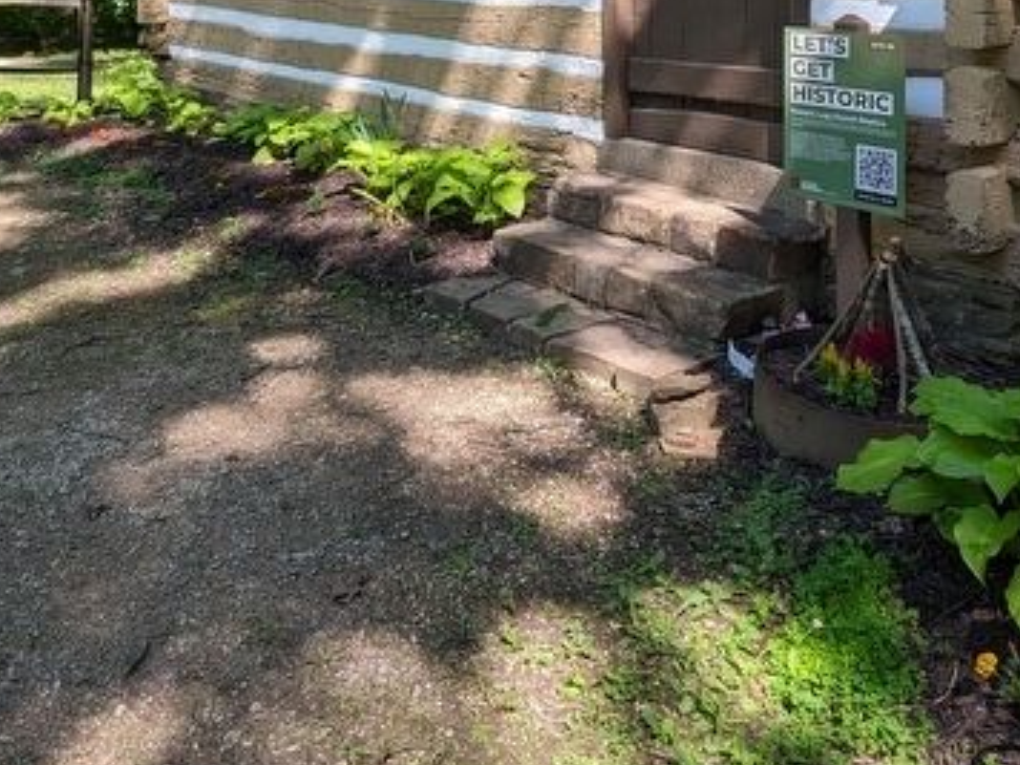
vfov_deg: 35.1
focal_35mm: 36
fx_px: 1061
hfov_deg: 51.4
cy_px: -34
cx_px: 504
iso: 33
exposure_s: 1/324
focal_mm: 2.22
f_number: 2.2
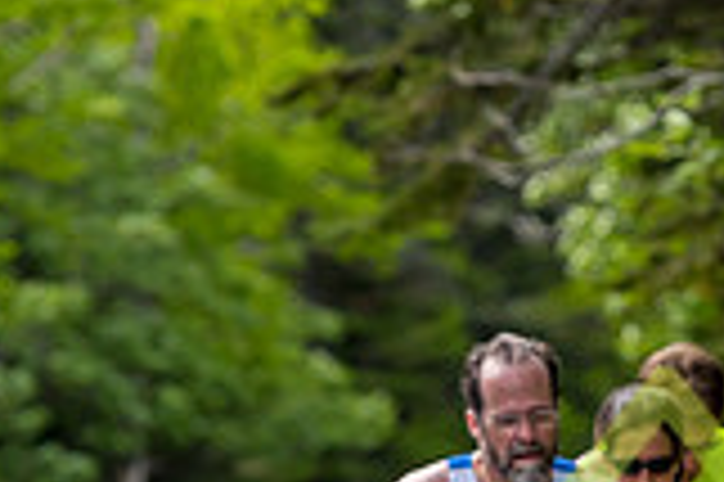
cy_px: 854
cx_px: 666
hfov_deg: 4.0
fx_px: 10487
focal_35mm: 522
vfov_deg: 2.6
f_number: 4
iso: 400
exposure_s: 1/2500
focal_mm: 145
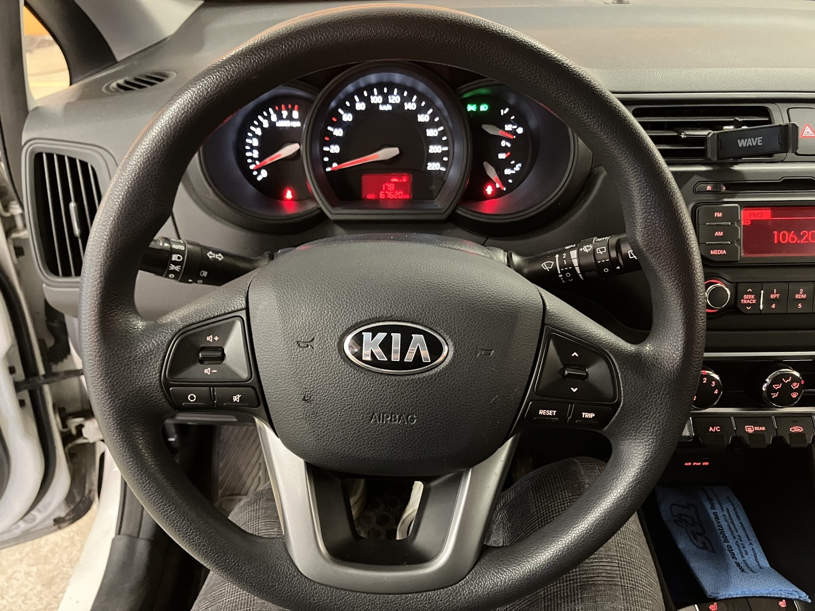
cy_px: 306
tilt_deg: -30.6
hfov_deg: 63.4
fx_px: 659
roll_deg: +0.1
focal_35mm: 28
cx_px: 408
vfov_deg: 49.7
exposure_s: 1/25
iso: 640
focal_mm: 3.99
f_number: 1.8
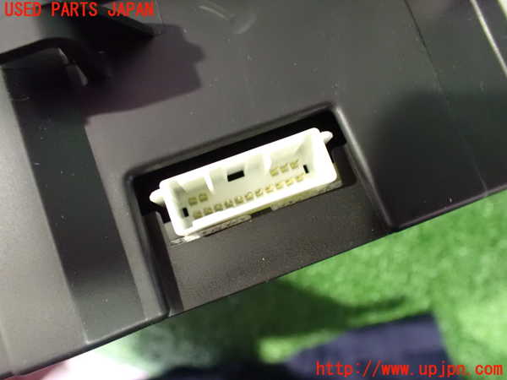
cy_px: 190
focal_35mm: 30
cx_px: 254
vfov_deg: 46.8
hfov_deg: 60.0
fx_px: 439
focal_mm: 5.4
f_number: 2.3
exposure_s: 1/15
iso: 1600
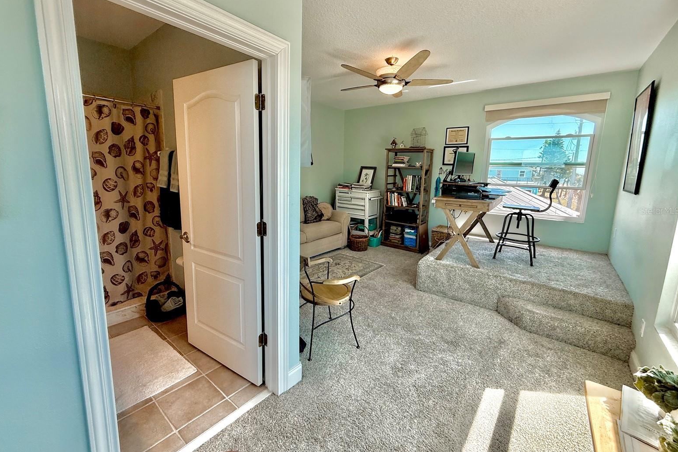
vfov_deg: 77.2
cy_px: 210
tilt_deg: -7.2
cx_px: 332
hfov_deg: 100.4
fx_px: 282
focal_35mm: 15
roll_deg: -1.3
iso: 50
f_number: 2.2
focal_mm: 2.22
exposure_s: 1/167
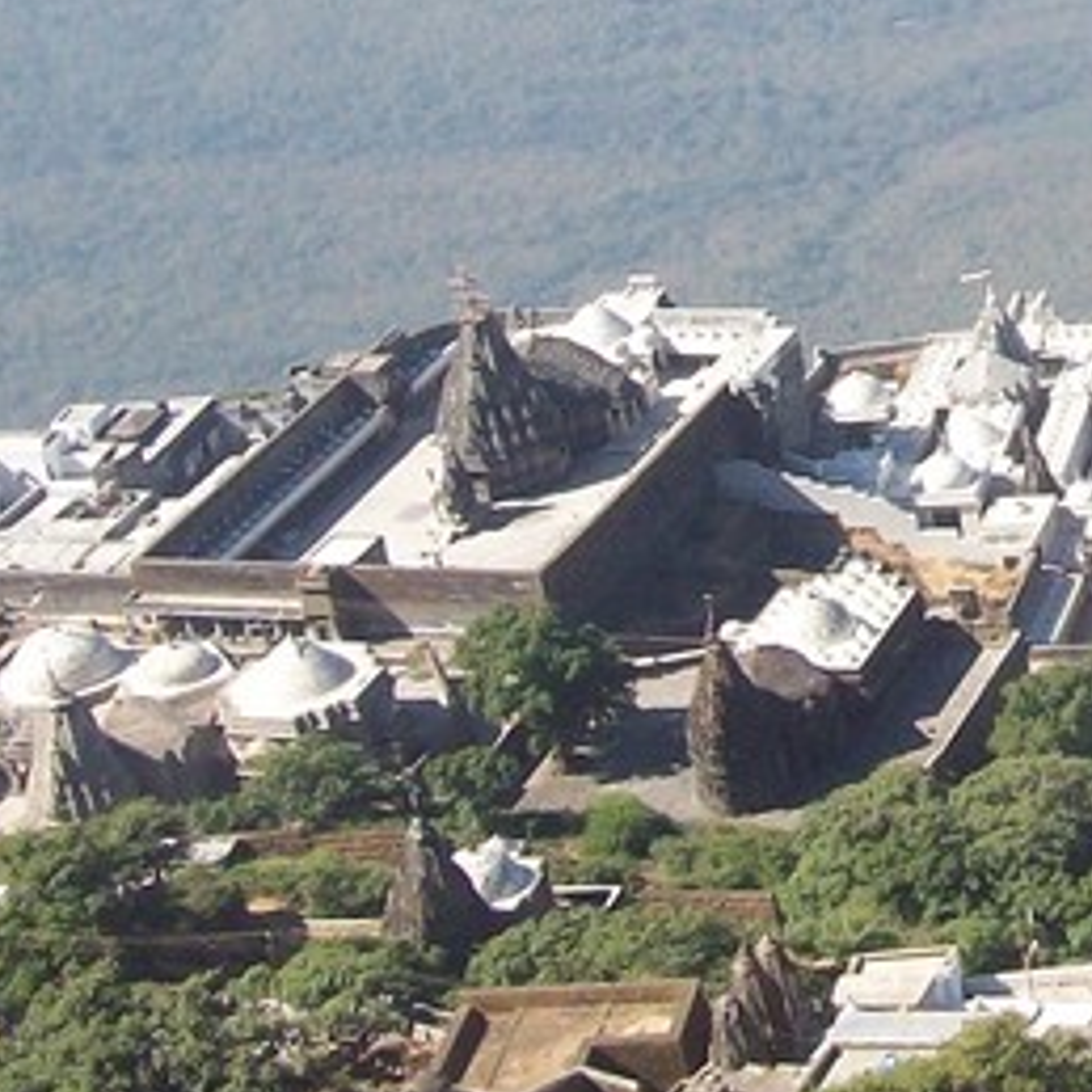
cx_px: 1299
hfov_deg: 13.5
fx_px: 4497
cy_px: 42
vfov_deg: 13.7
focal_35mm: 126
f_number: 4.8
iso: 80
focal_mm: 6
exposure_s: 1/435
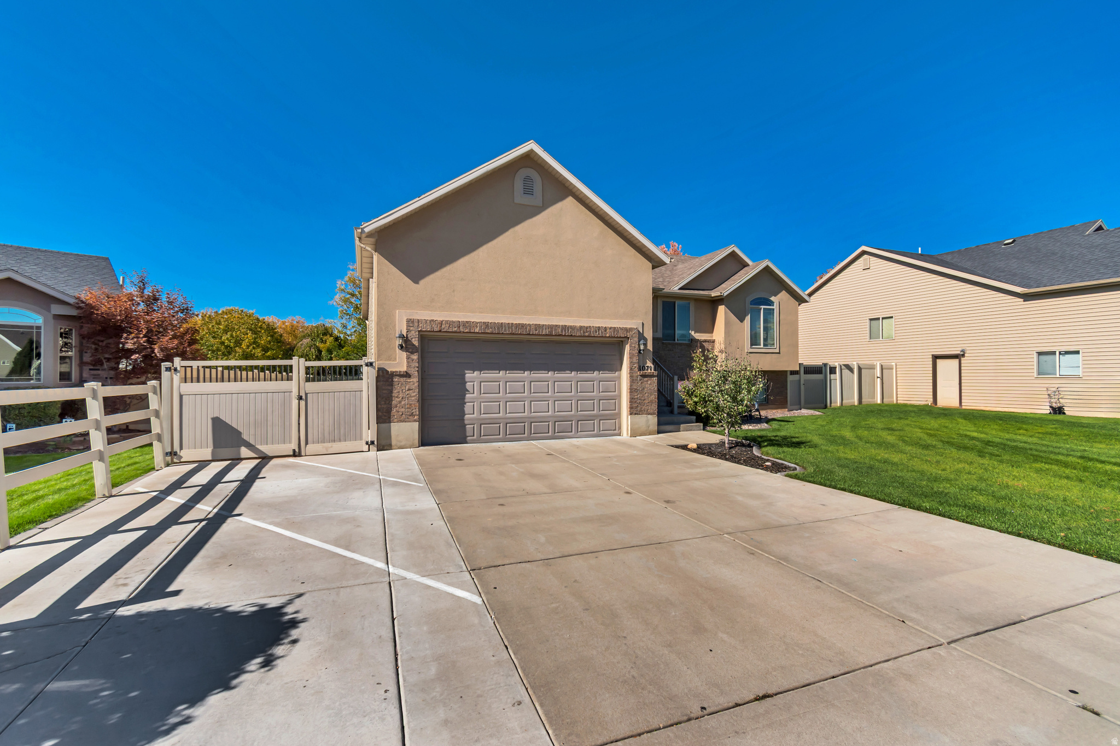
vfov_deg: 77.3
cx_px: 560
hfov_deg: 100.4
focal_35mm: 15
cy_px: 373
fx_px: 467
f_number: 4.5
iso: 100
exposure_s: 1/1600
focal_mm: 10
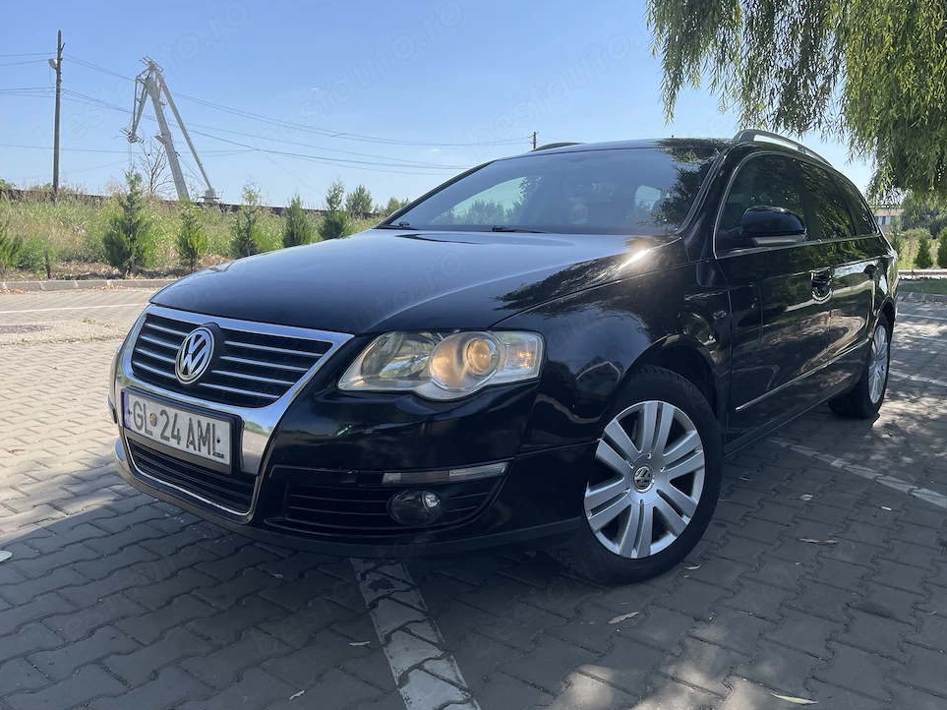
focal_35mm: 27
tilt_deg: -7.9
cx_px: 485
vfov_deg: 51.3
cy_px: 349
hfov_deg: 65.3
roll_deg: -1.7
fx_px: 739
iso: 32
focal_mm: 4.2
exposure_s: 1/2618
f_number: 1.6
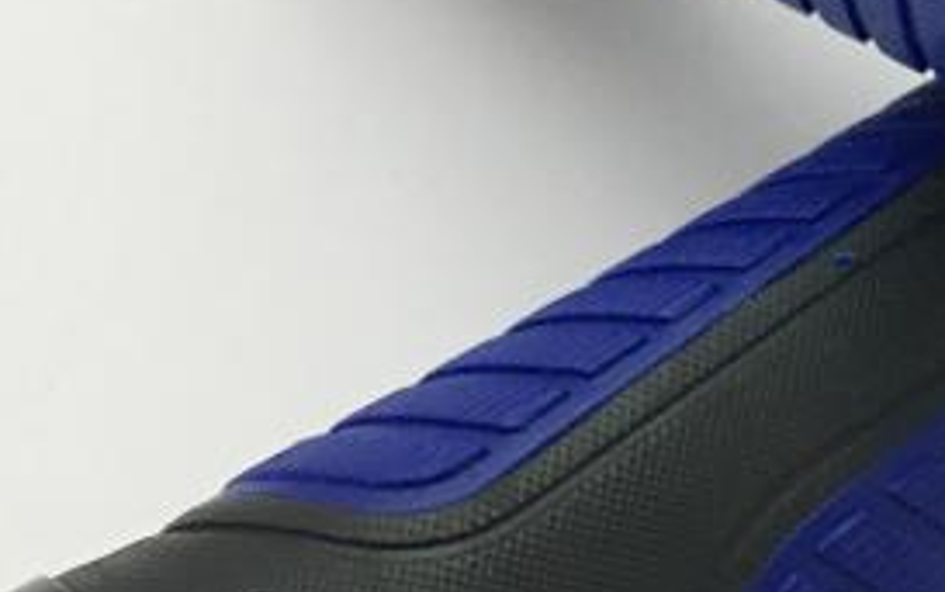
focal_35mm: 90
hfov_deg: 22.5
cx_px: 852
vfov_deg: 14.5
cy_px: 211
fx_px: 2319
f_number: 2.2
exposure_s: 1/30
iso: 160
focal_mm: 4.15
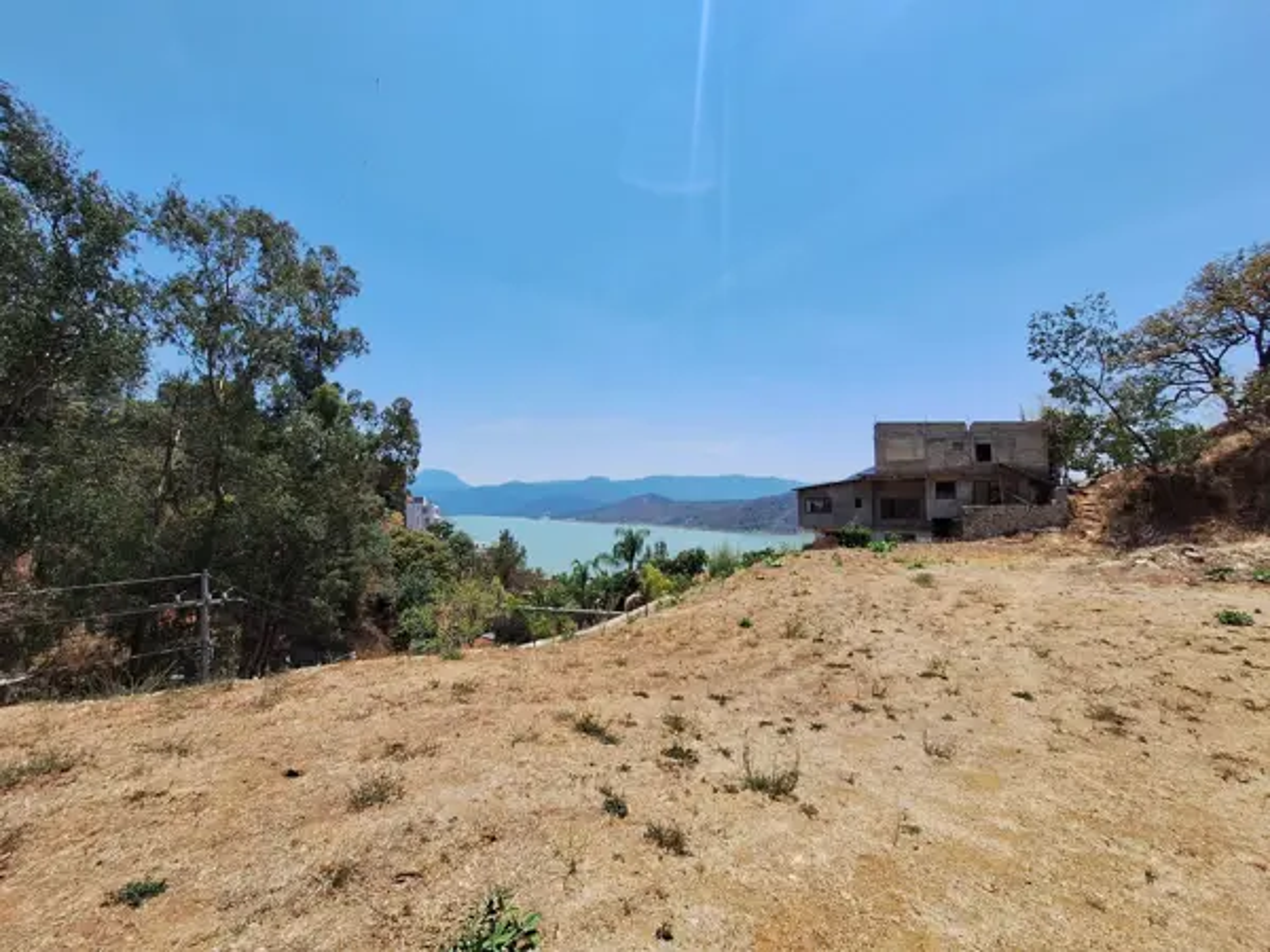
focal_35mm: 13
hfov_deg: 106.2
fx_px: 477
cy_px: 476
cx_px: 635
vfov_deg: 89.9
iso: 40
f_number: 2.2
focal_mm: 1.74
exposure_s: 1/1575
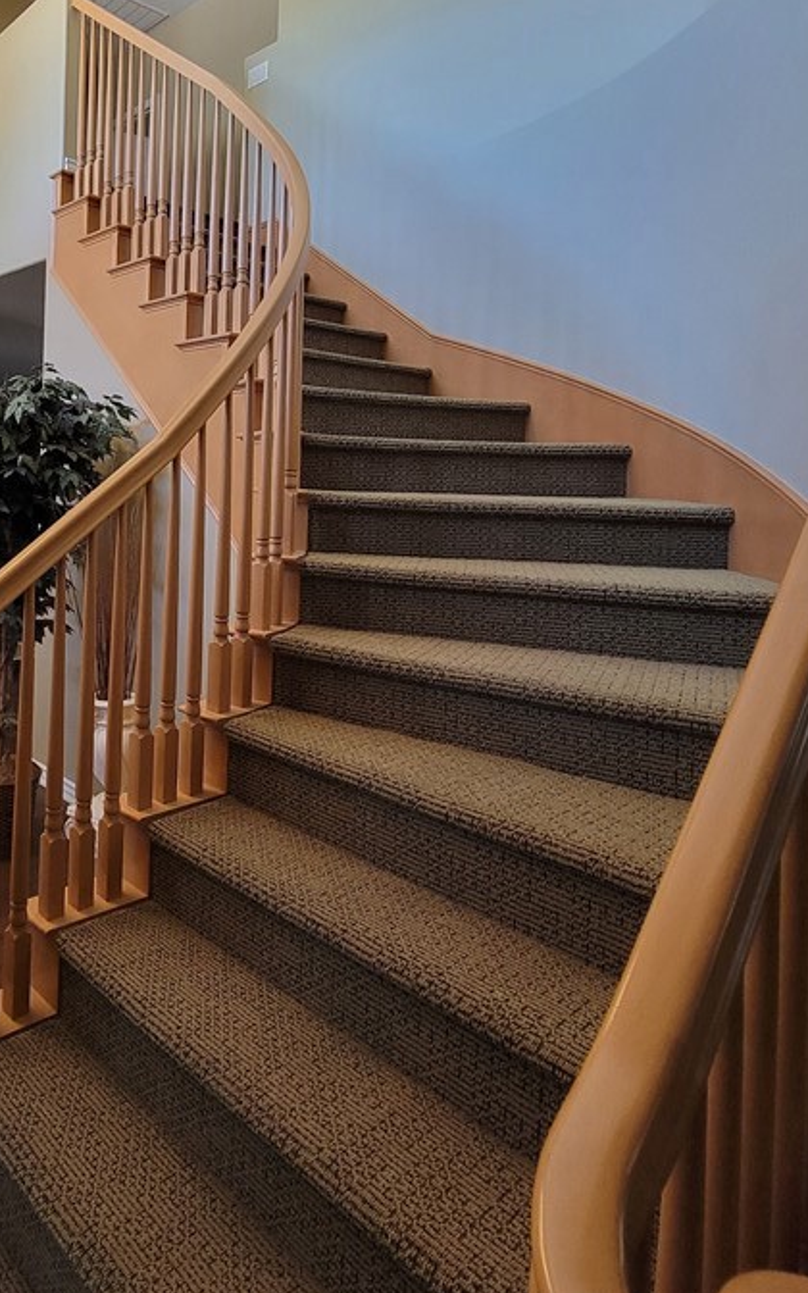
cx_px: 123
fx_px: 740
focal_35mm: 21
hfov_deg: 52.2
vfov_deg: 80.8
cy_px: 489
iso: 320
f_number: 2.2
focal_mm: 2.2
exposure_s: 1/40
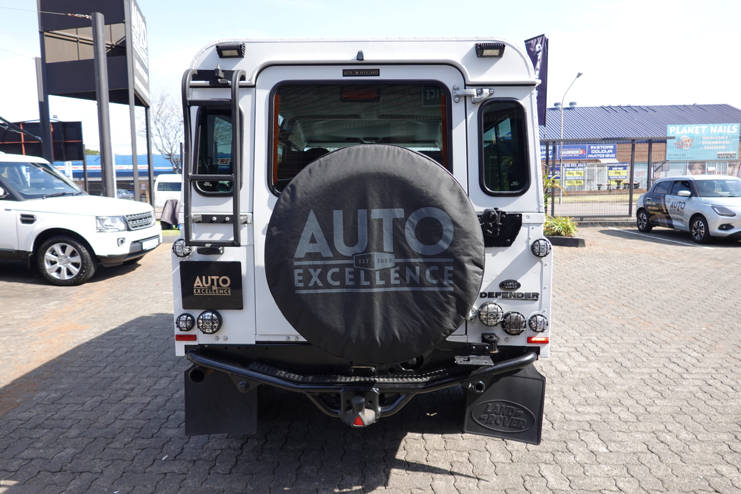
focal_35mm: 24
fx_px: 494
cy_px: 247
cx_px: 370
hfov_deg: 73.7
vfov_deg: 53.1
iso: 125
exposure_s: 1/320
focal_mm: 9
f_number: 2.8
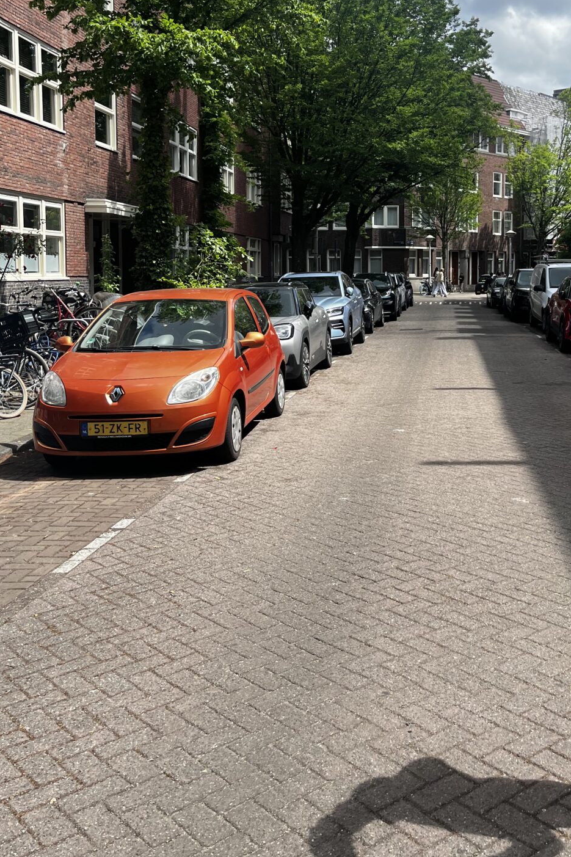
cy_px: 321
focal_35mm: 37
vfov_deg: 51.4
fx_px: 880
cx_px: 409
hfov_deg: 35.3
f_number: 1.6
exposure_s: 1/1458
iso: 50
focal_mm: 5.1
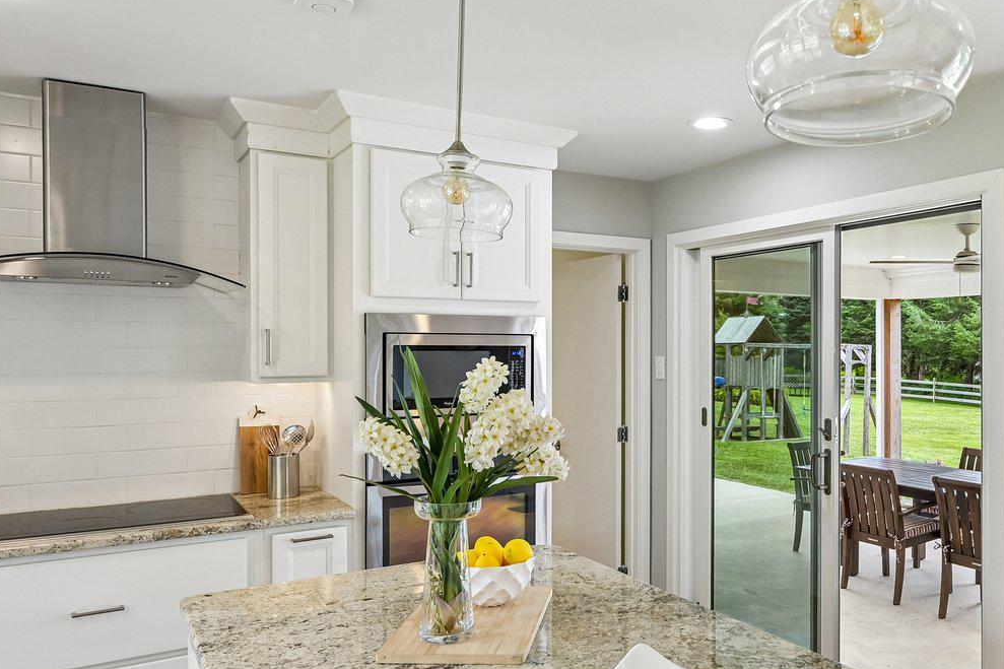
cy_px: 348
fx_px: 809
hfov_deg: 62.6
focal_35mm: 29
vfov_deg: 44.9
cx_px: 643
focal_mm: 14
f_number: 8
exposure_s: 1/15
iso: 220
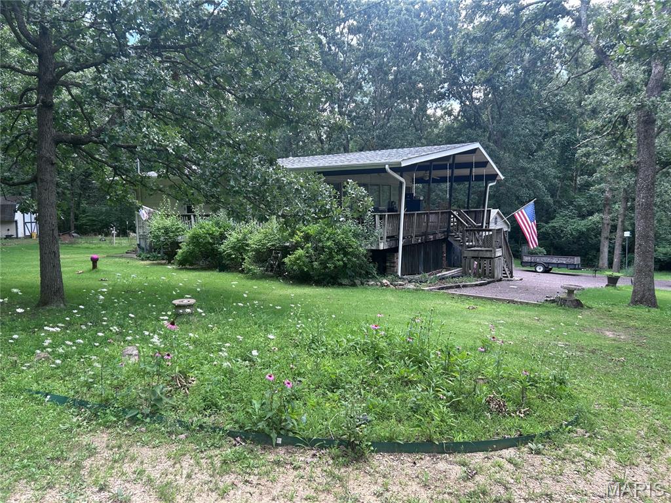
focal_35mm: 26
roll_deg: +1.3
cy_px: 252
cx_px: 336
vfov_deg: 53.1
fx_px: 504
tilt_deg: -5.2
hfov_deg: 67.3
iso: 50
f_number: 1.5
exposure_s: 1/493
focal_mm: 5.7
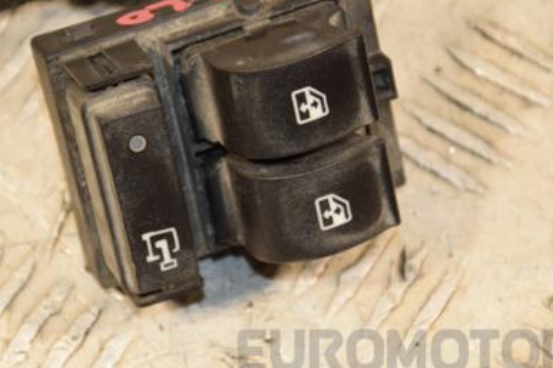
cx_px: 211
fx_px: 3758
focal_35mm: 245
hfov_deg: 8.4
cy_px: 160
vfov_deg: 5.6
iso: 800
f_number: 6.3
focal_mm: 105
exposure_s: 1/200
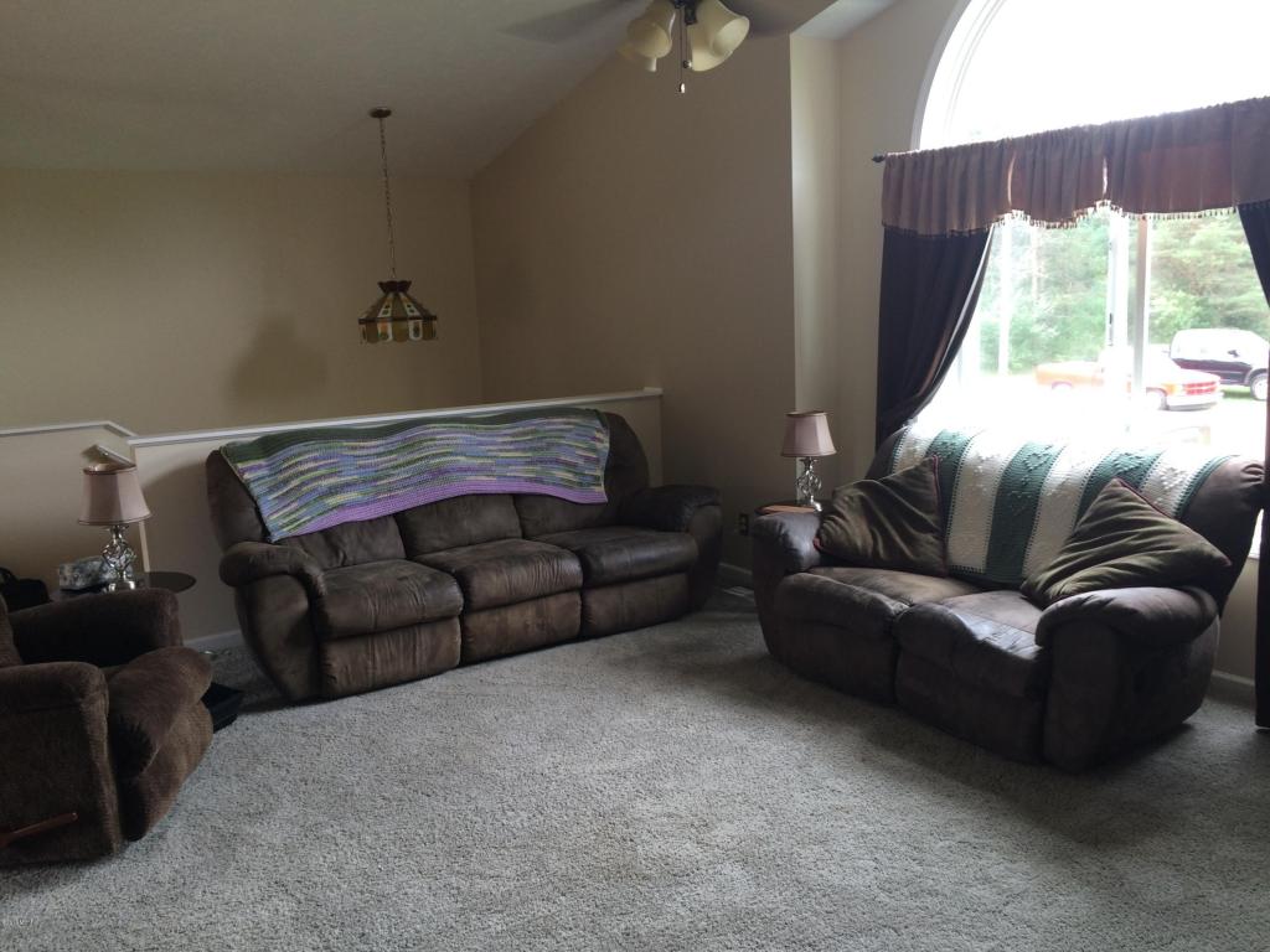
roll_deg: +2.7
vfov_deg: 48.2
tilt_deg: -12.0
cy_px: 476
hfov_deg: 61.7
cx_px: 635
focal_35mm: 29
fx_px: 1064
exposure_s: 1/40
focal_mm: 4.15
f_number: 2.2
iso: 40
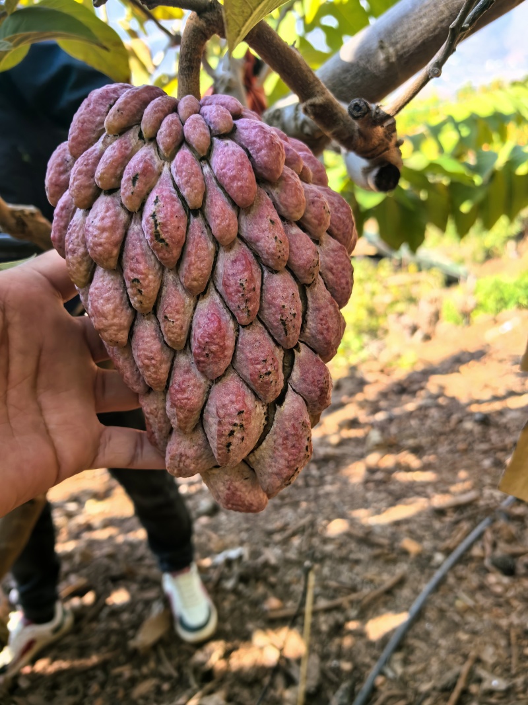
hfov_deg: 51.3
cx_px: 264
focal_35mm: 27
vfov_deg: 65.3
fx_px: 549
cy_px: 352
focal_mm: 5.75
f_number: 2
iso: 50
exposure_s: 1/219
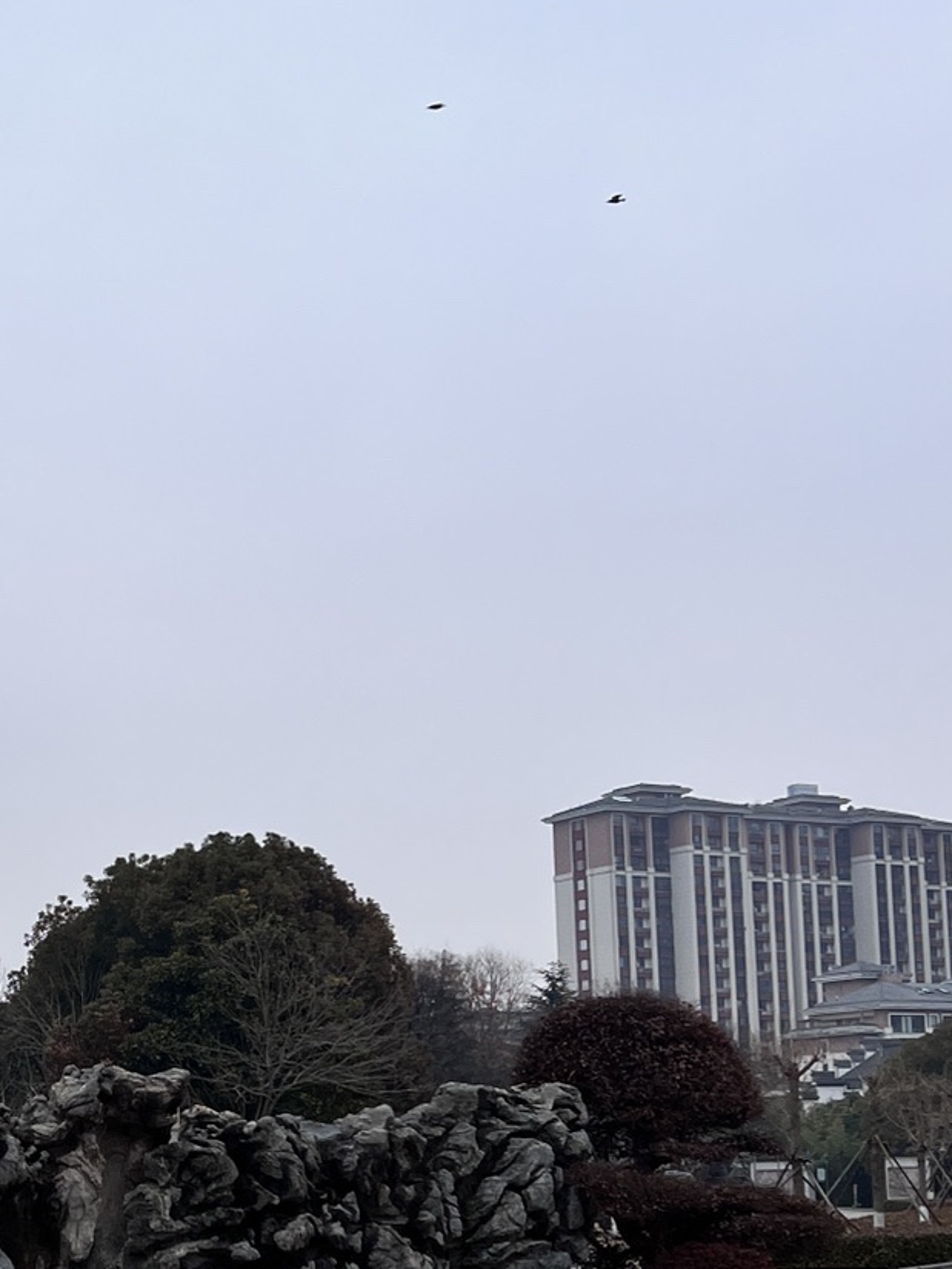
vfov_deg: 30.2
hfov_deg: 22.1
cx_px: -77
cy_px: 957
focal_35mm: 63
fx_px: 2310
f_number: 1.5
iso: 50
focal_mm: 5.7
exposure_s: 1/526
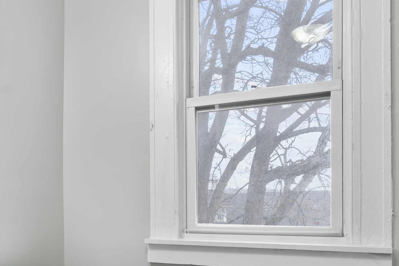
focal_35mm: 39
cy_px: 214
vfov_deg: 33.2
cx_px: 125
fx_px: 432
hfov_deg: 48.5
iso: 250
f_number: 9
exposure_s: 1/4
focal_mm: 16
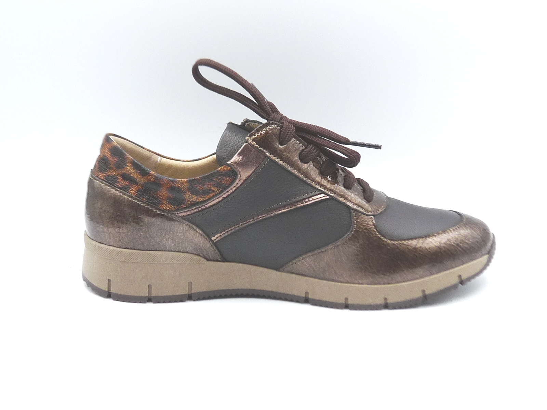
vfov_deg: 30.3
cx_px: 274
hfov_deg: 39.7
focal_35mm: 48
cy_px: 205
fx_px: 758
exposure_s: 1/200
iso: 100
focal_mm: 4.8
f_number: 4
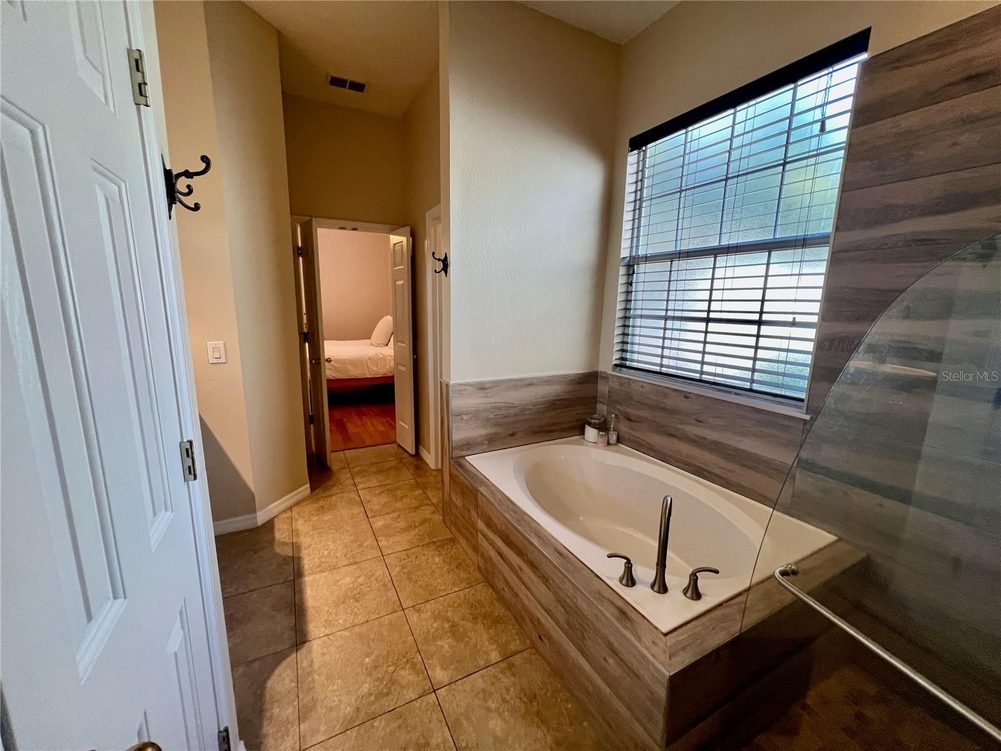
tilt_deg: -11.0
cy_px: 376
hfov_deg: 106.2
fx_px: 376
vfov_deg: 89.9
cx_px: 500
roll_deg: -0.9
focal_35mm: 13
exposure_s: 1/120
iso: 160
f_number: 1.8
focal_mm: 1.57
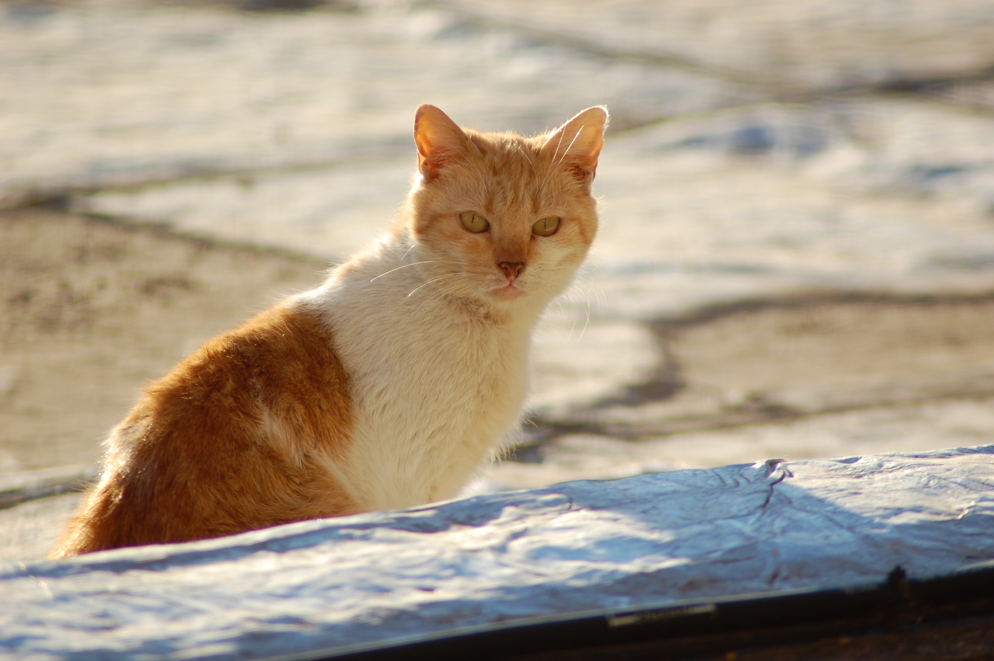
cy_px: 330
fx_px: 9931
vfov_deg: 3.8
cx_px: 497
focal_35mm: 360
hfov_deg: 5.7
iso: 200
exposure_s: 1/250
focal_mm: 240
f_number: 5.6
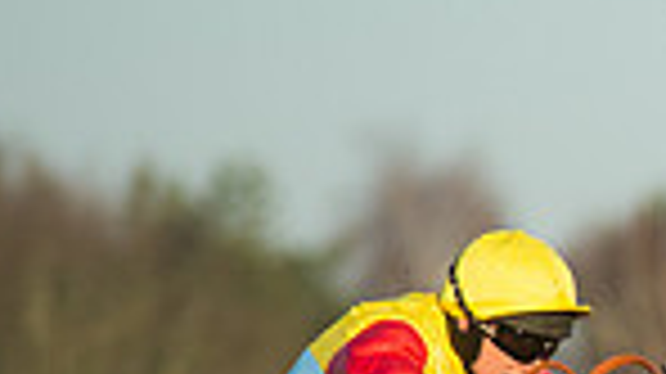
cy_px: 735
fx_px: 24988
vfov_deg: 0.9
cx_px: 1199
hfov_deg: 1.5
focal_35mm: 1416
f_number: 6.3
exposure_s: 1/4000
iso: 800
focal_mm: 300
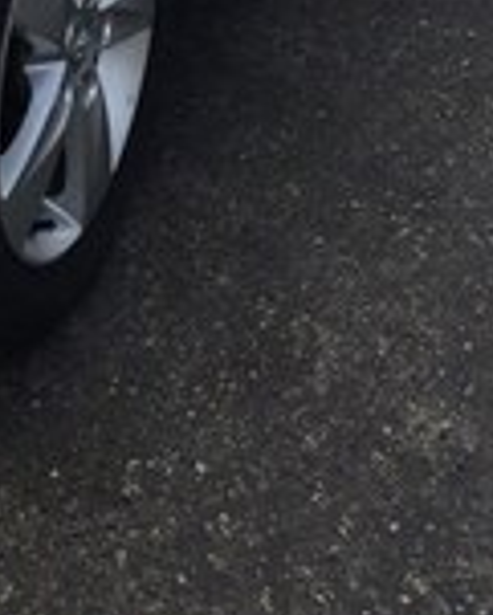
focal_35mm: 93
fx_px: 1694
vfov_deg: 18.5
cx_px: 53
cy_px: -269
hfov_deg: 16.3
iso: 32
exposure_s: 1/1980
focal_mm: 4.15
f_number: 2.2
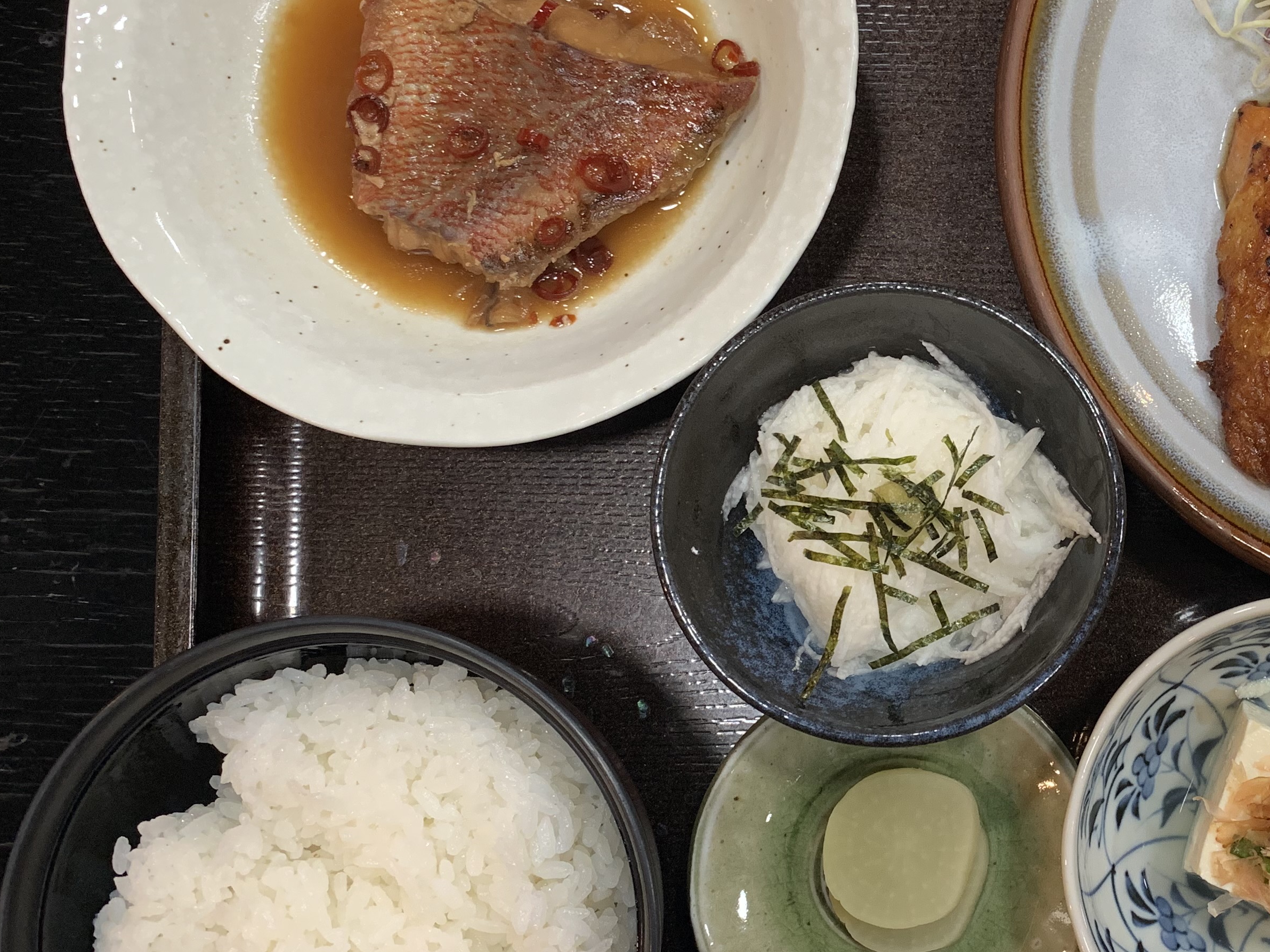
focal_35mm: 44
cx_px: 1051
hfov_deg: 40.8
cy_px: 499
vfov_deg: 32.9
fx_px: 1614
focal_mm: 4.25
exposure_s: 1/60
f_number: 1.8
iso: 125
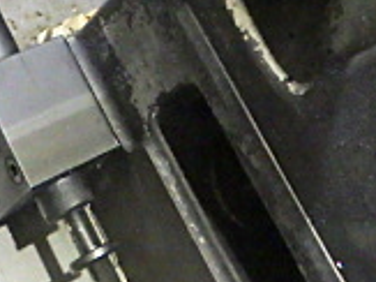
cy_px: -178
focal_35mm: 110
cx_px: 180
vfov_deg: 12.6
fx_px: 1194
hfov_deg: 17.9
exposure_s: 1/20
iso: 1600
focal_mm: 5
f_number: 3.5
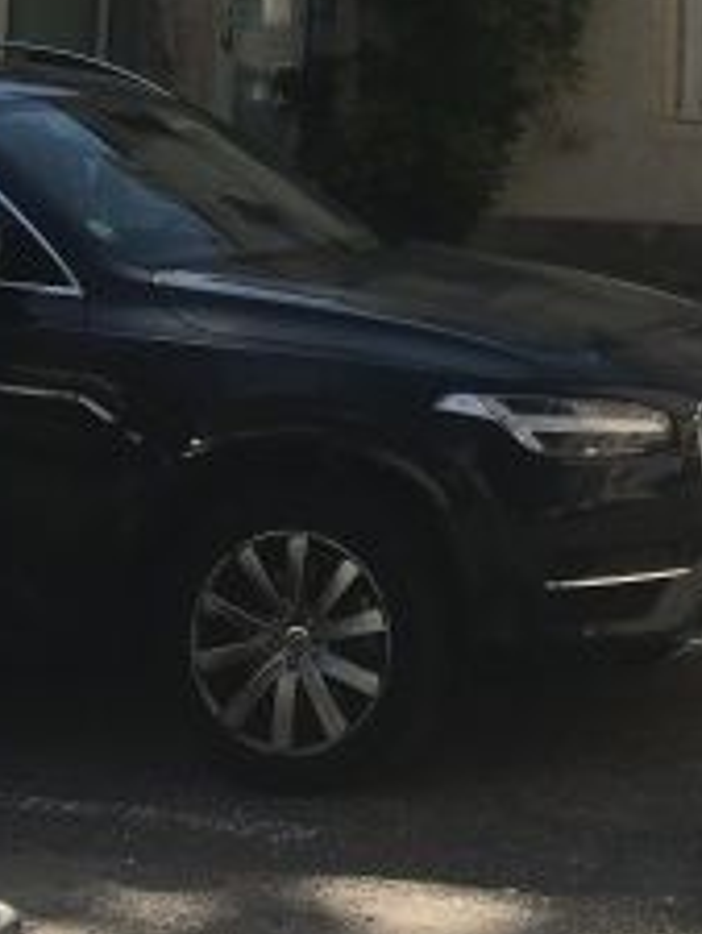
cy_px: -100
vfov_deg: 18.3
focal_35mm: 103
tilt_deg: +1.5
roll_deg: -2.9
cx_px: 926
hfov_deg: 13.8
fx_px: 2782
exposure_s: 1/1672
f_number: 2.2
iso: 25
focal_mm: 4.15
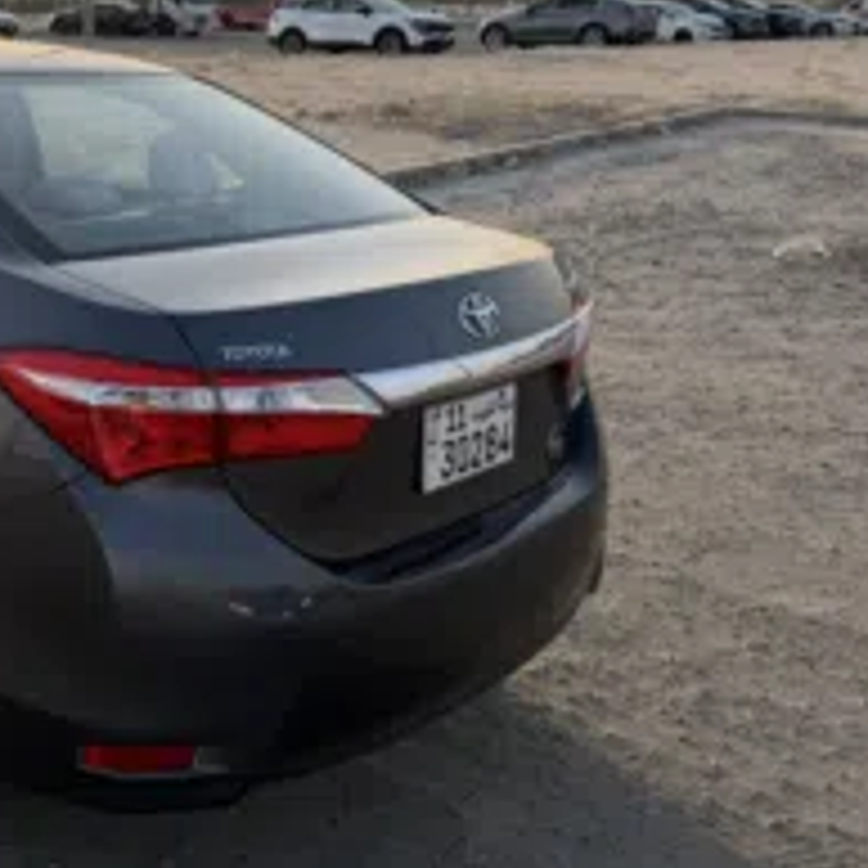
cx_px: 13
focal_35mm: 44
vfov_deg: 37.9
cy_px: 288
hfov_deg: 35.0
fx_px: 1248
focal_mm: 6.76
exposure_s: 1/2232
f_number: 1.78
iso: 80
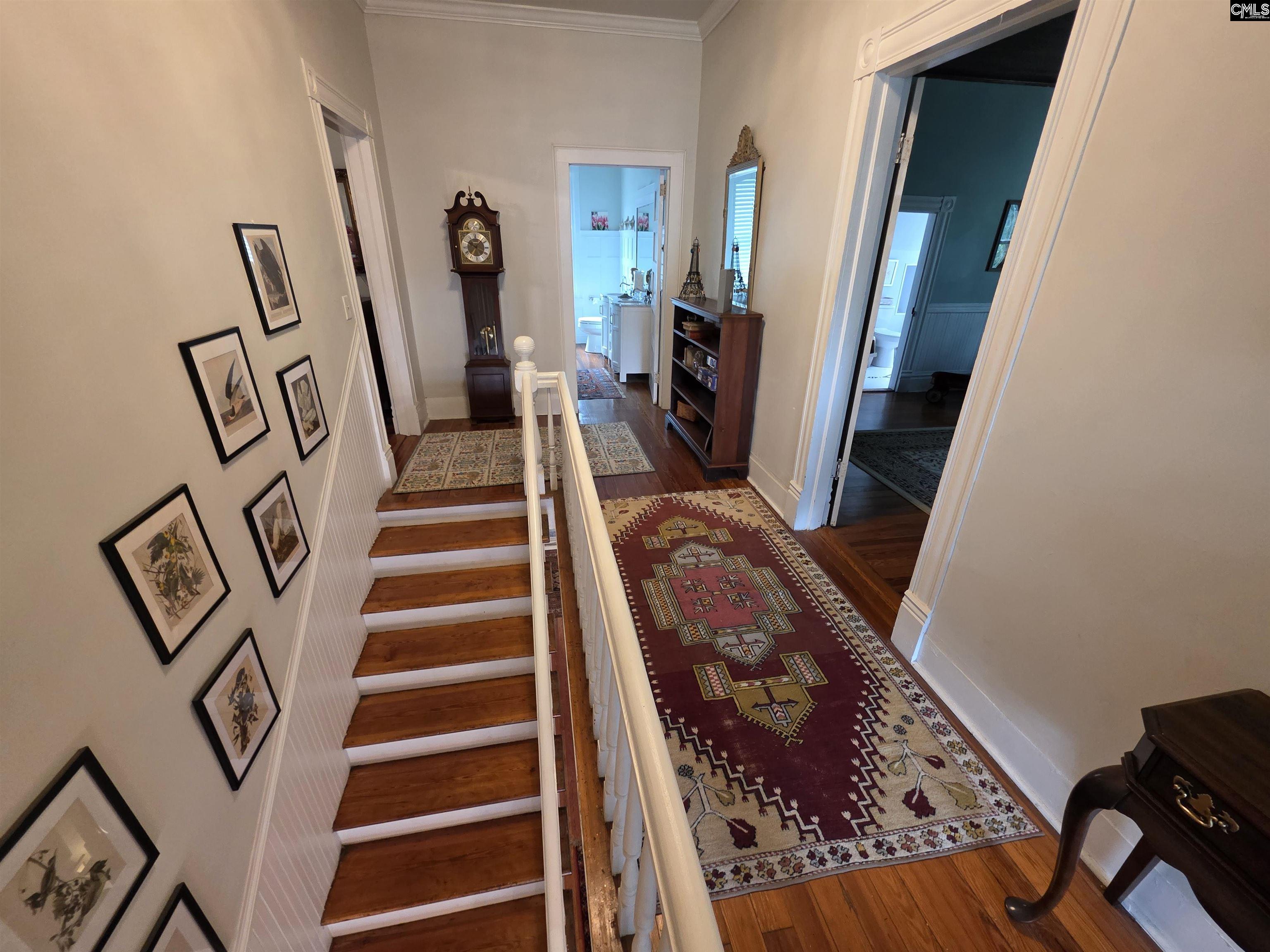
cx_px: 635
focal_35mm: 13
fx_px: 477
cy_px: 476
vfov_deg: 89.9
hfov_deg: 106.2
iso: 500
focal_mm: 2.2
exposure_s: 1/60
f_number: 1.9
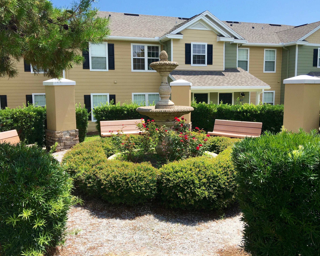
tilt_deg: -5.8
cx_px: 156
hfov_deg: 57.2
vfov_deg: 47.1
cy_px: 127
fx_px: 294
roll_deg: +0.1
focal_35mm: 31
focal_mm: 4.15
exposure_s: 1/1012
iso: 25
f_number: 2.2
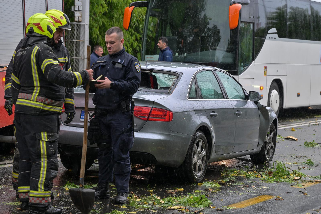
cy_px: 107
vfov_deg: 14.4
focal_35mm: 95
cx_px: 160
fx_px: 847
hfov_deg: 21.5
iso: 1000
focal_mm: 95
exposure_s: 1/320
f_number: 7.1
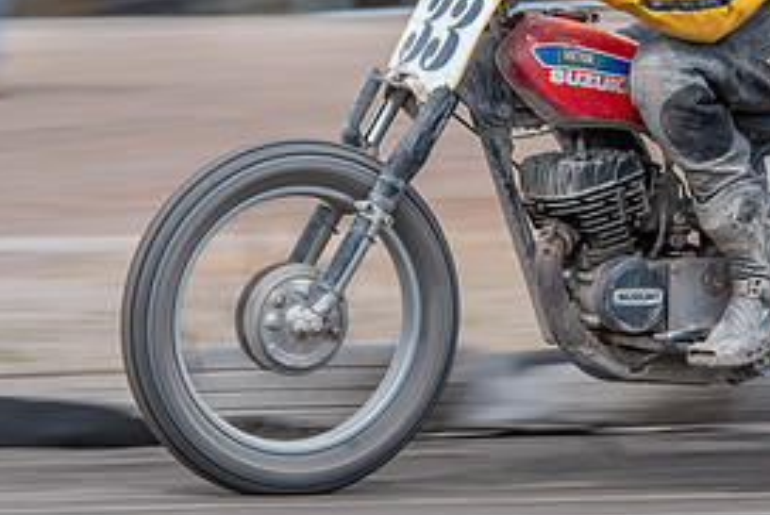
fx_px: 10342
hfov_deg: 4.3
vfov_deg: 2.9
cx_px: 476
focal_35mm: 483
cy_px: 130
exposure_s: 1/200
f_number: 8
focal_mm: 175
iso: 200
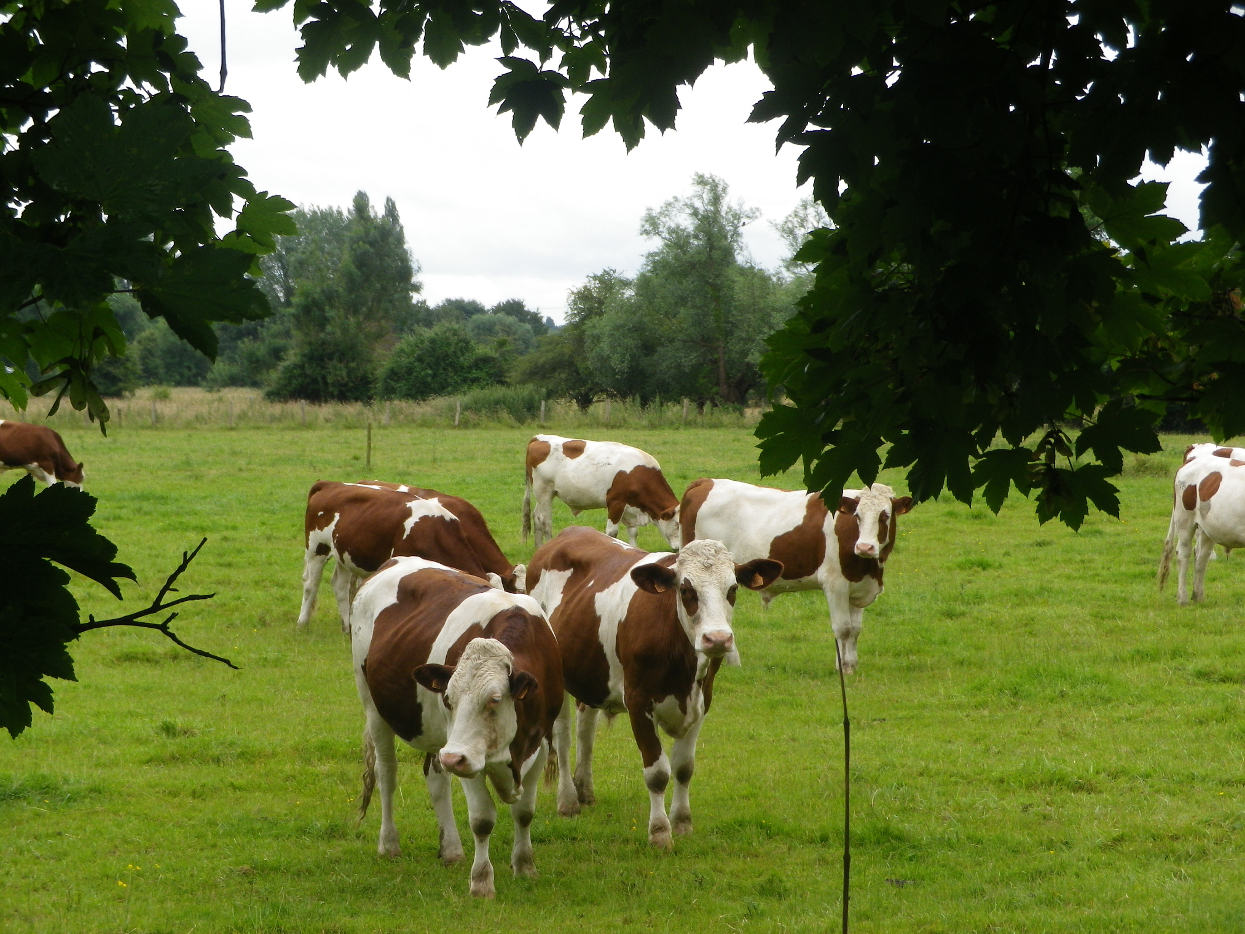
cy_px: 470
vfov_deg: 16.1
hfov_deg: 21.3
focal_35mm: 92
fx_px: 3308
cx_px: 617
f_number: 5
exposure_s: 1/80
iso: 80
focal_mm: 16.4
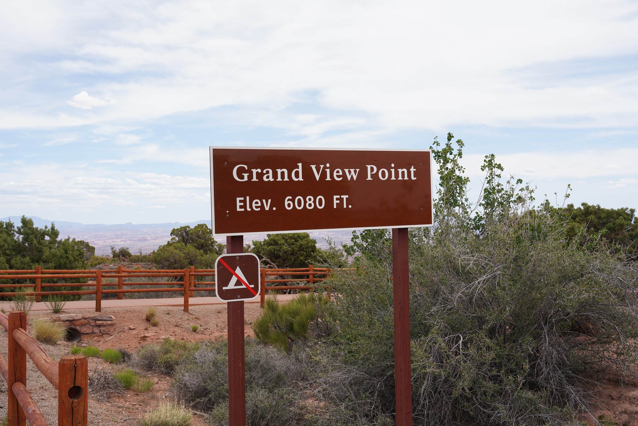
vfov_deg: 33.4
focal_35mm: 40
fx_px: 709
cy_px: 213
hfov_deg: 48.5
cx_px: 319
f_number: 13
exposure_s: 1/100
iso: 100
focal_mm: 40
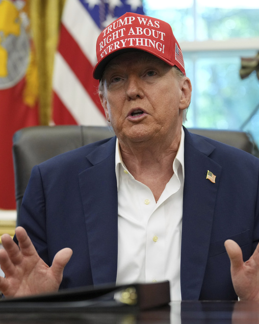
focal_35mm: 106
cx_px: 171
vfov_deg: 18.1
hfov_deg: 14.5
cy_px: 165
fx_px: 1016
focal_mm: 70
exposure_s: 1/640
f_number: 2.8
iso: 2500
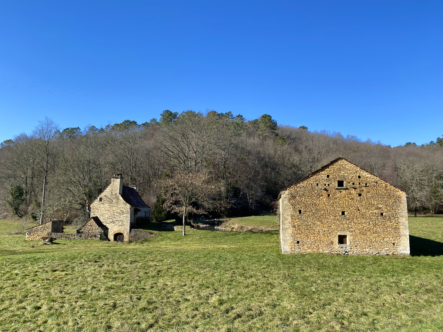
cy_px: 166
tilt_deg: +6.0
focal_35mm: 26
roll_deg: -1.3
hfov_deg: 67.3
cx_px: 222
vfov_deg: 53.1
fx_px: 333
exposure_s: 1/1701
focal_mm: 4.25
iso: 32
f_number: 1.8
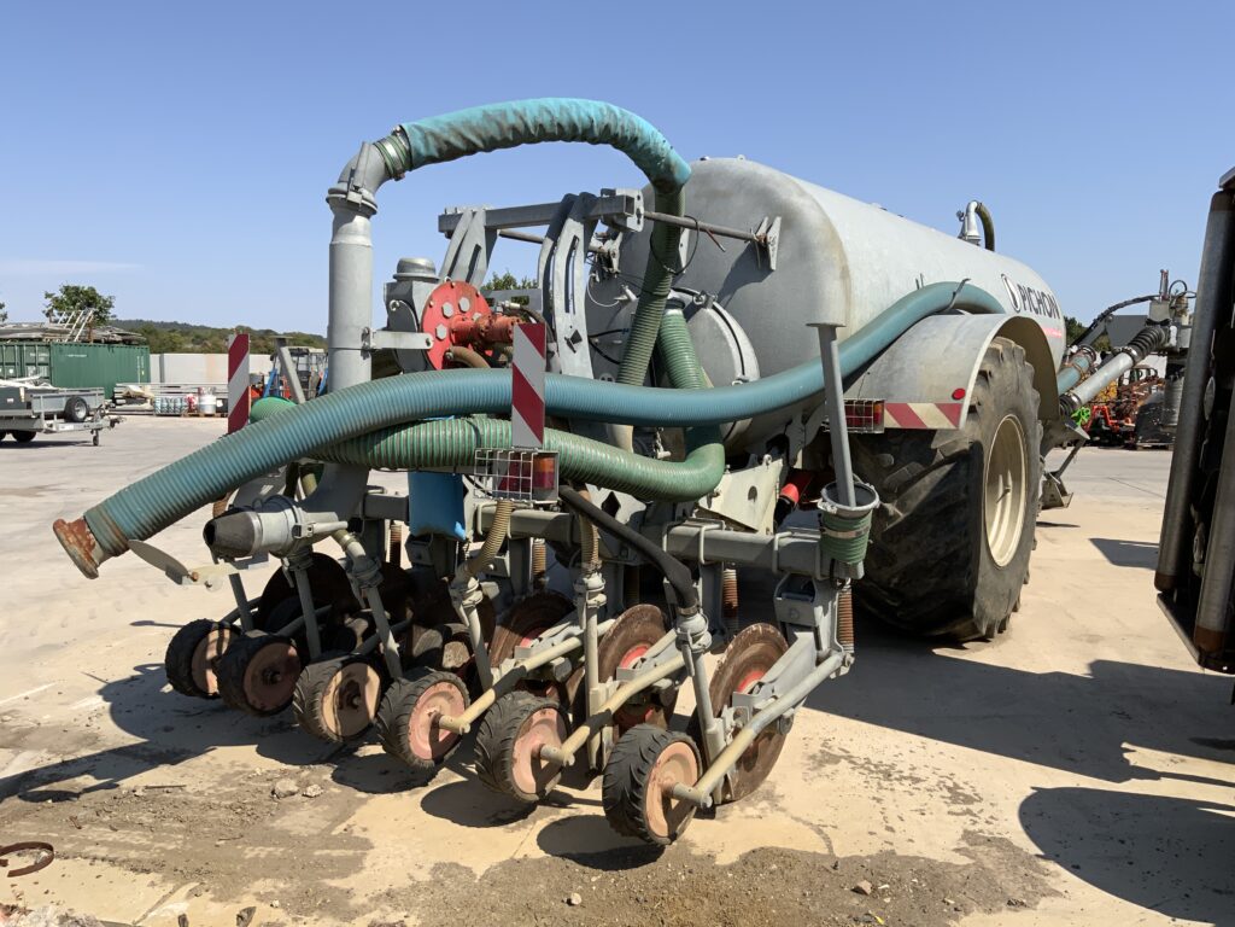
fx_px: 1035
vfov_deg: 48.2
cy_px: 464
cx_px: 618
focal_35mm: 29
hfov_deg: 61.7
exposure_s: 1/2427
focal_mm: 3
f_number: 1.8
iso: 20
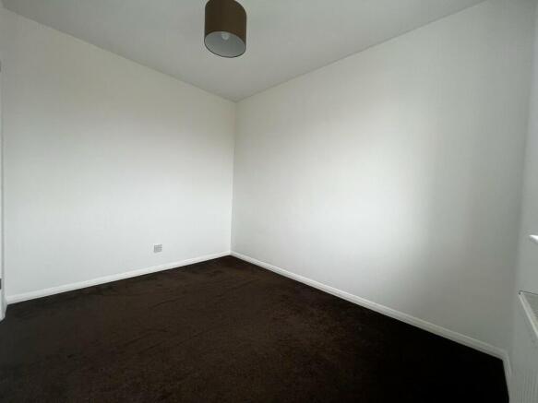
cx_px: 269
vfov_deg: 89.9
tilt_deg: -2.3
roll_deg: -2.4
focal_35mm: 13
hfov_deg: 106.2
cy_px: 202
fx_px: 202
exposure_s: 1/99
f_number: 1.8
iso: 32
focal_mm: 1.57
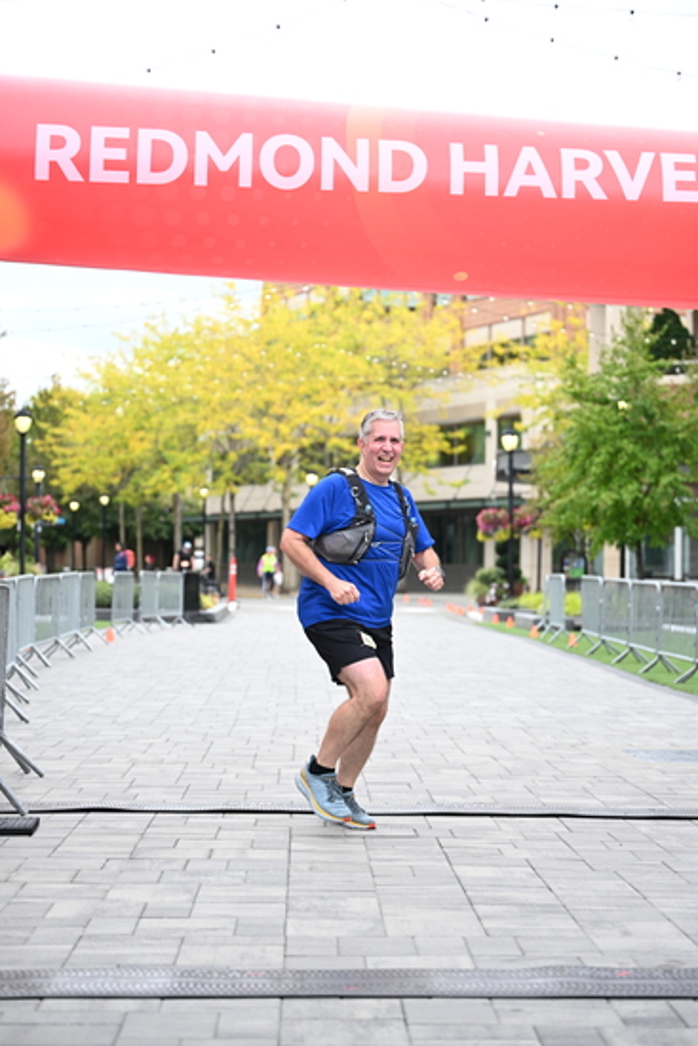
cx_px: 349
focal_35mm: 70
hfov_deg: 19.5
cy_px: 523
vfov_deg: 28.8
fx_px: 2034
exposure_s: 1/1000
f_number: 2.8
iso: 400
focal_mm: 70
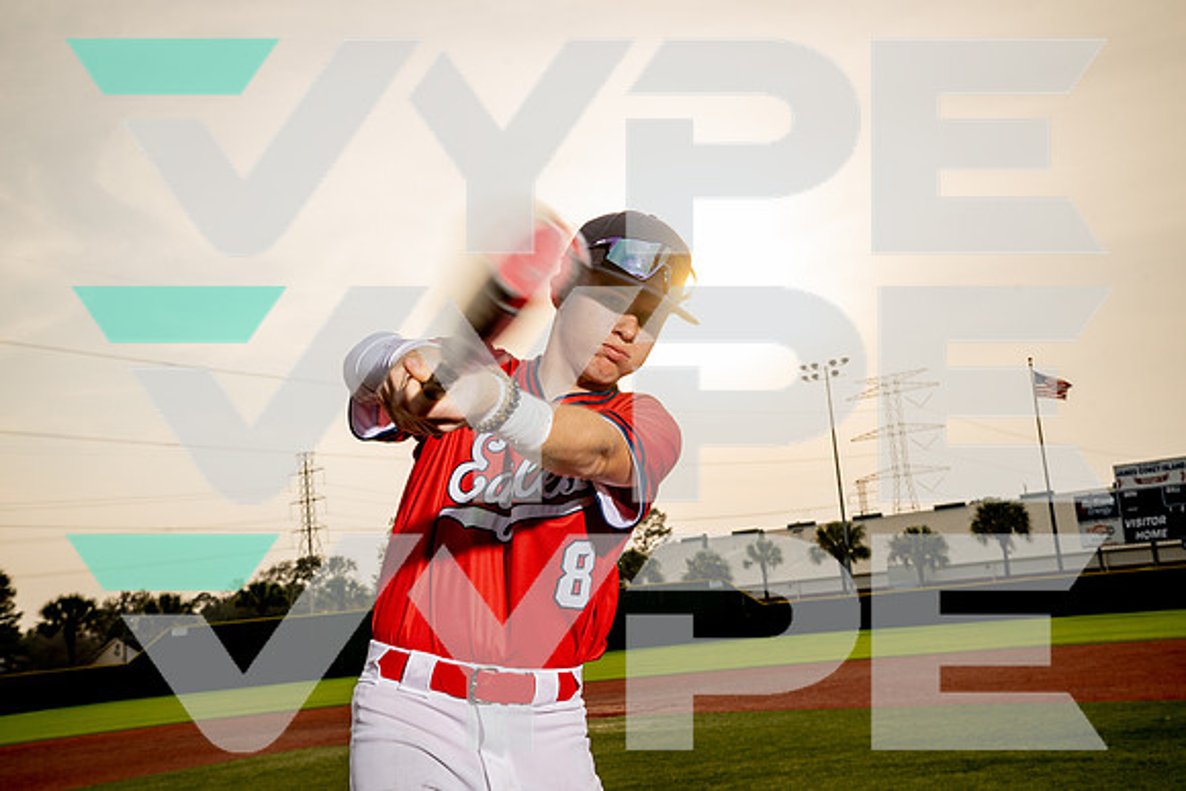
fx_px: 1417
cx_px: 593
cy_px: 396
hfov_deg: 45.4
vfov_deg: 31.2
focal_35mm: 43
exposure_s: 1/250
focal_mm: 43
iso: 250
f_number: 11
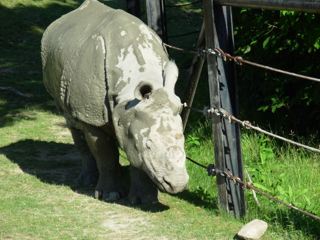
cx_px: 160
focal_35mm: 163
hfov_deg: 12.1
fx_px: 1507
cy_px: 120
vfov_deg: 9.1
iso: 50
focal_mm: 27
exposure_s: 1/279
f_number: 4.8
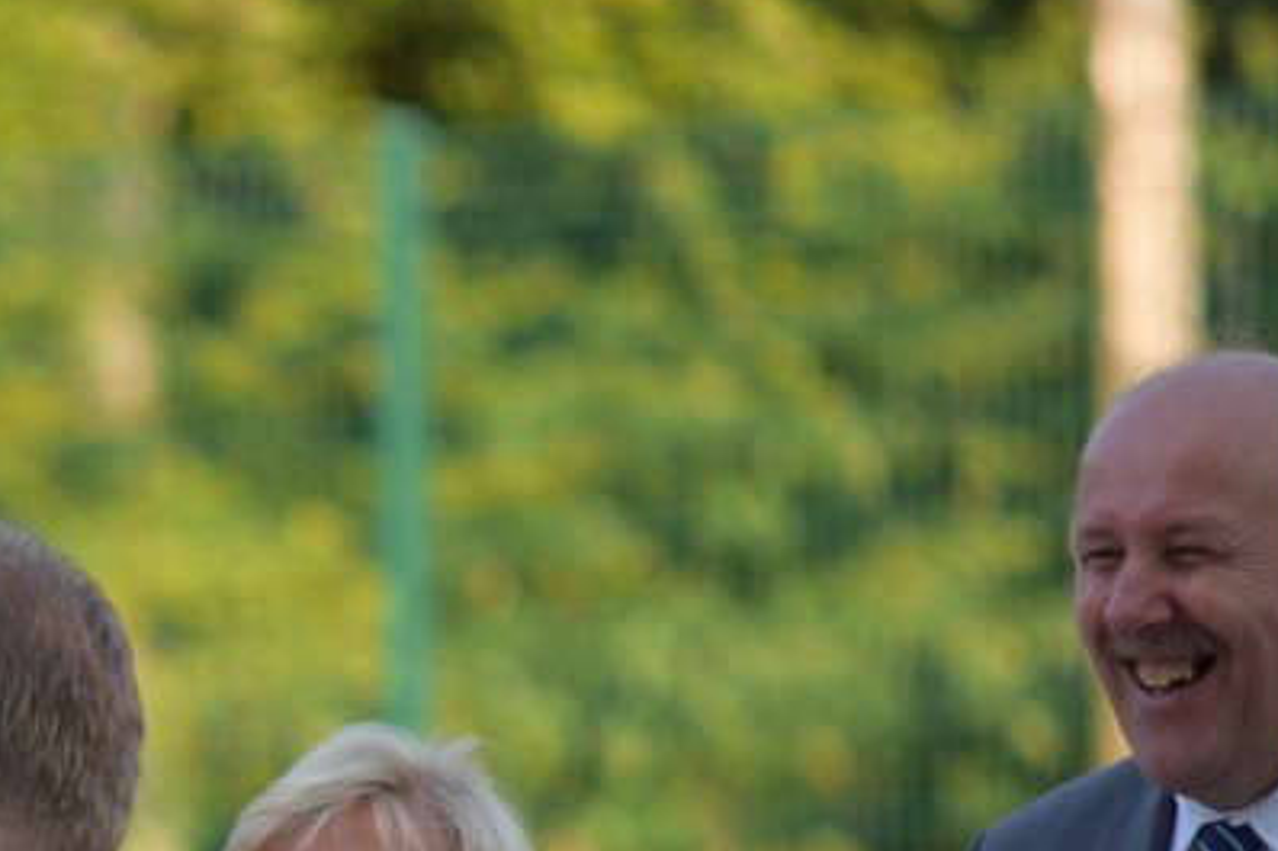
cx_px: -170
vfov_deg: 2.4
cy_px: 898
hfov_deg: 3.6
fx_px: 20545
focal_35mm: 579
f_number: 2.8
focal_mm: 150
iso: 100
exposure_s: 1/400
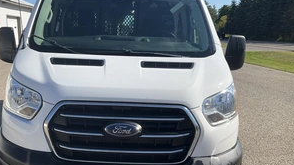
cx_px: 114
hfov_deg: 47.0
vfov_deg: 27.7
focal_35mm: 43
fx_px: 335
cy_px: 89
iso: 25
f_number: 1.8
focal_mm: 3
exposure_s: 1/1984
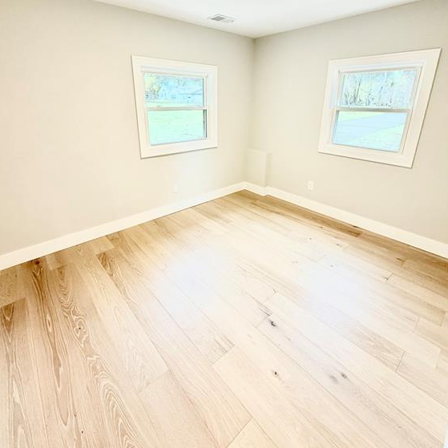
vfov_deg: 83.0
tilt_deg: -18.2
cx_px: 221
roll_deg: -1.1
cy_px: 180
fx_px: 249
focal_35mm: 17
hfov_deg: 84.0
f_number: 2.2
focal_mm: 2.22
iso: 200
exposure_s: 1/120
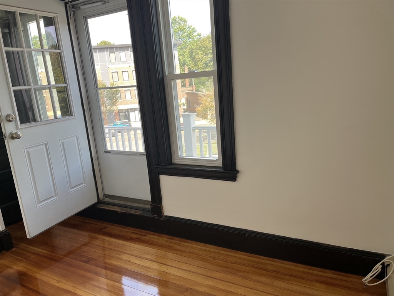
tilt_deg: -13.2
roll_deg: +5.7
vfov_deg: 53.1
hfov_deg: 67.3
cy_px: 148
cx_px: 197
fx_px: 296
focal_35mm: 26
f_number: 1.6
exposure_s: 1/125
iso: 32
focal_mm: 5.1
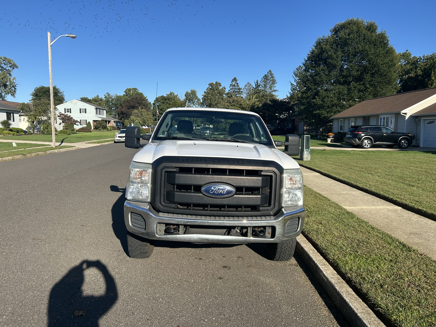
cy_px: 164
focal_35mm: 26
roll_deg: +0.1
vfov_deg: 53.1
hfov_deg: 67.3
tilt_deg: -5.2
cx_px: 218
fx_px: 327
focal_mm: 5.7
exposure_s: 1/3356
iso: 50
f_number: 1.5
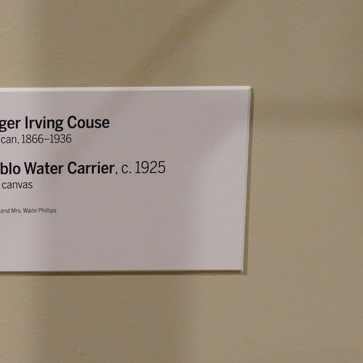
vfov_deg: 26.9
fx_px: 759
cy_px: 182
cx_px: 93
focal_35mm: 64
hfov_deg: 26.6
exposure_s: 1/100
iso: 8000
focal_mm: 50
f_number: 13
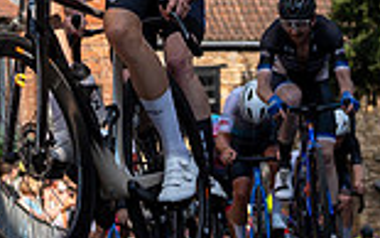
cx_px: -74
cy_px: -213
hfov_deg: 8.3
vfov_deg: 5.2
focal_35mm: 251
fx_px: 2600
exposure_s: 1/1250
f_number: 3.2
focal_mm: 41
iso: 100
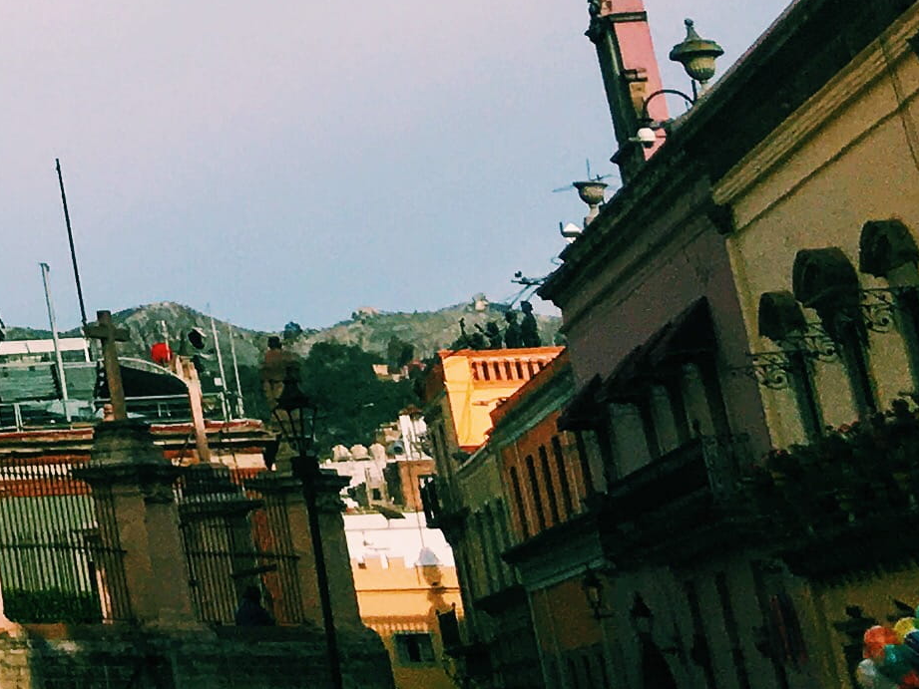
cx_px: -1043
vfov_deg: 10.6
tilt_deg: +24.5
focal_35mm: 127
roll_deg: +2.5
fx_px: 3372
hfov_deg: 13.0
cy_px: -754
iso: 25
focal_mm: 4.15
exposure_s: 1/2481
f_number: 2.2
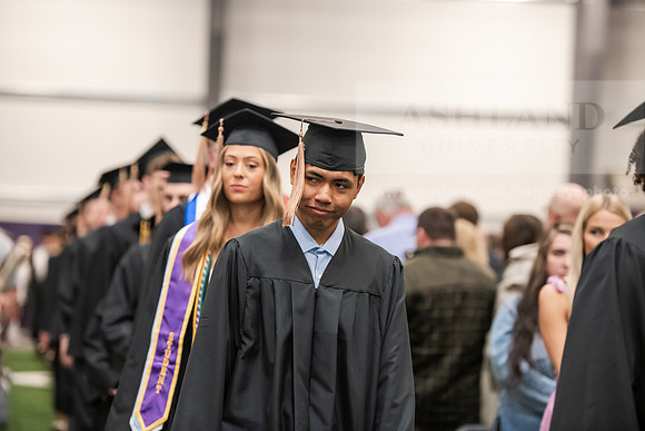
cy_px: 216
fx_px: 2419
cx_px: 322
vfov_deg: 10.2
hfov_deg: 15.2
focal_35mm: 135
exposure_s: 1/200
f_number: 3.2
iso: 2500
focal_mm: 135
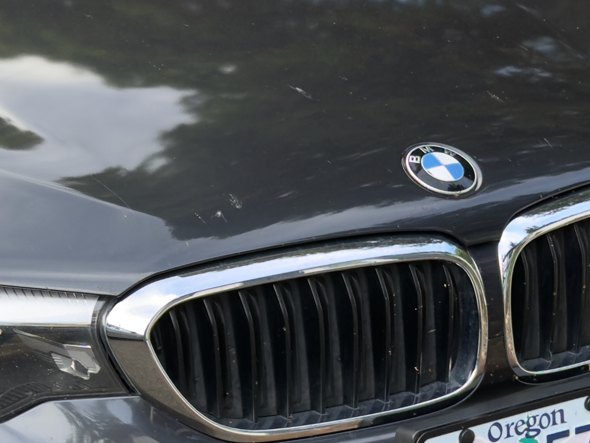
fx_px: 2233
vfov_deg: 11.3
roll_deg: +0.1
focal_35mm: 131
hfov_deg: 14.7
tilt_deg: -14.7
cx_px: -55
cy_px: 244
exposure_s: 1/189
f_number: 1.78
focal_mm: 6.76
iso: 64
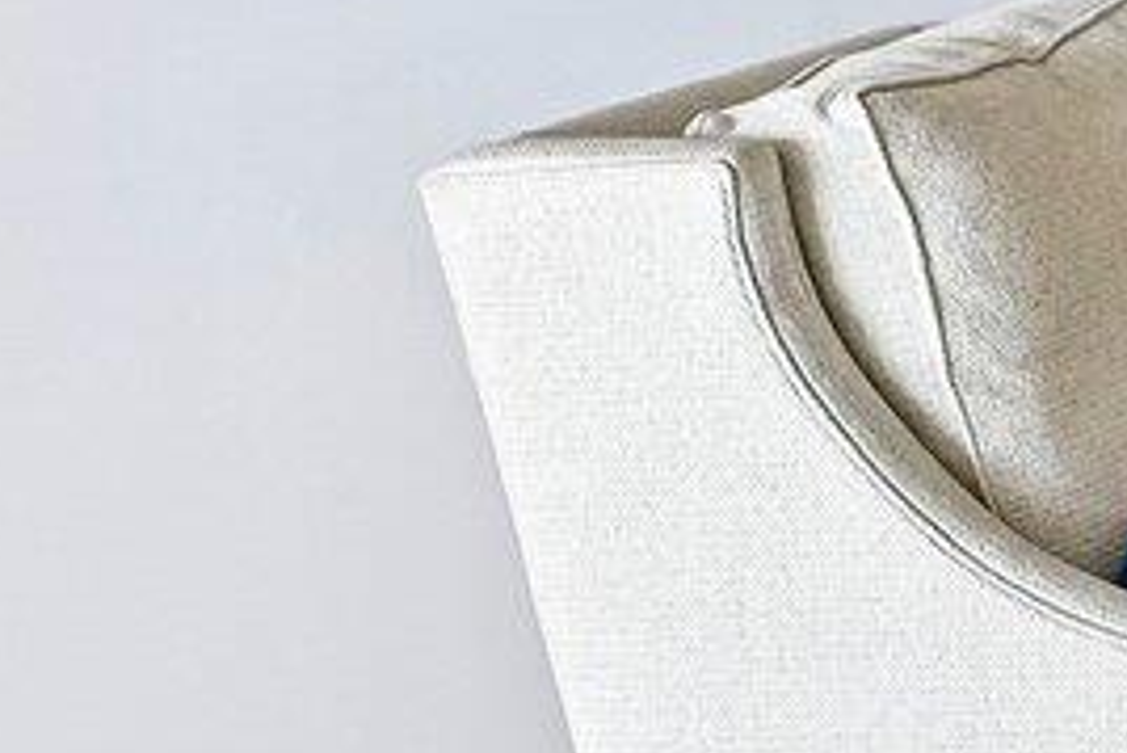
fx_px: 3351
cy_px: -473
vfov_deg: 12.1
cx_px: 2624
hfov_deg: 14.0
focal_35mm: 107
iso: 320
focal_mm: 14
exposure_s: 1/15
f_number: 8
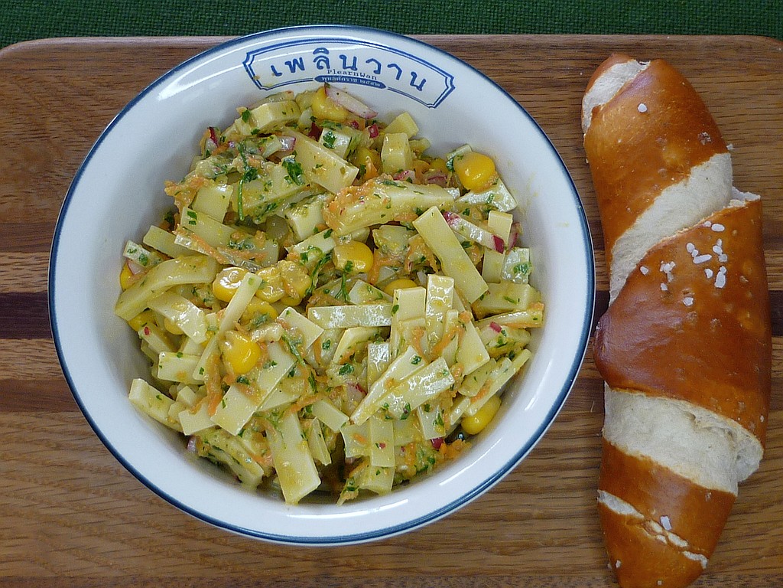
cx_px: 392
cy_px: 294
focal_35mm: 64
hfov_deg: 30.3
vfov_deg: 22.9
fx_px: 1448
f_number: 2.9
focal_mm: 5.9
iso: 80
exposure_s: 1/40
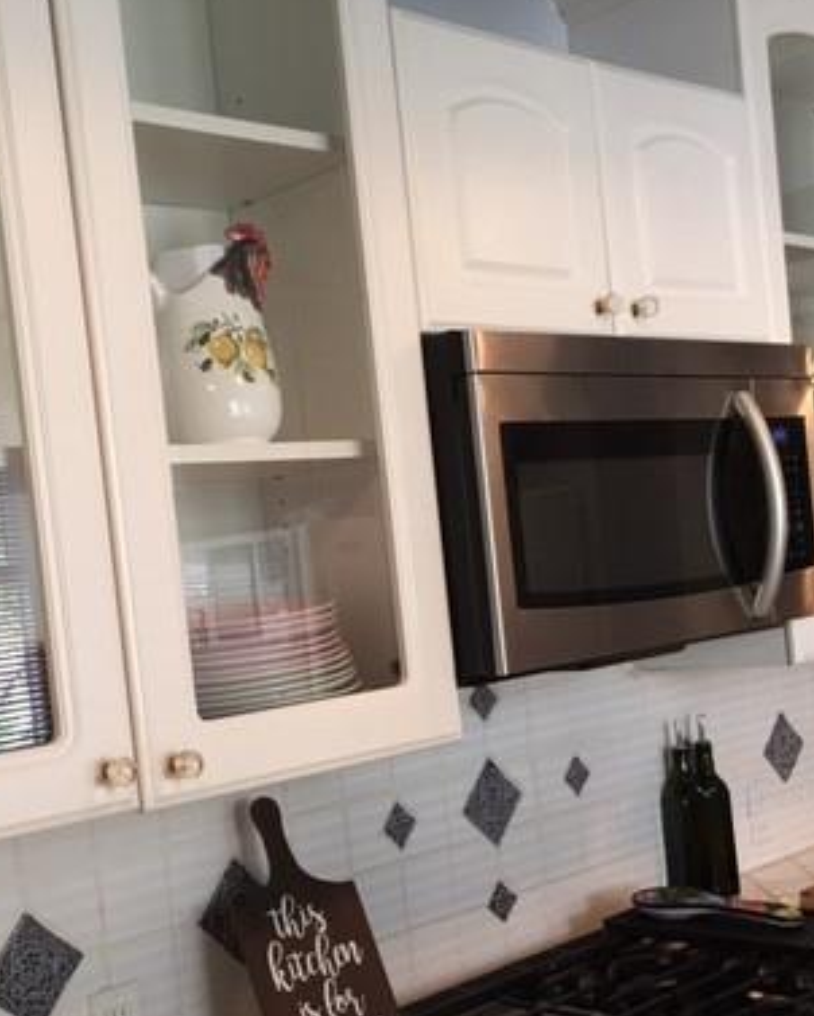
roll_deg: +5.2
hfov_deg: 31.4
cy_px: 628
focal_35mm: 48
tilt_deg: -0.6
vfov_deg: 38.5
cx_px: 353
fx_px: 1444
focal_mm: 4.15
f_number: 2.2
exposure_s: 1/15
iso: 40
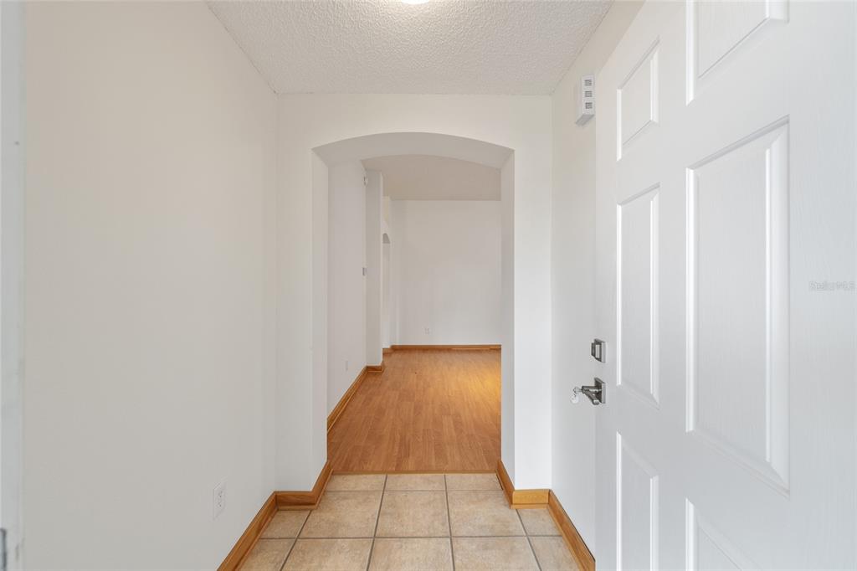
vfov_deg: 81.2
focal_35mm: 14
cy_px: 286
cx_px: 428
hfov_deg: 104.3
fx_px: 333
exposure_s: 1/2.5
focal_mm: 14
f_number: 8
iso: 500
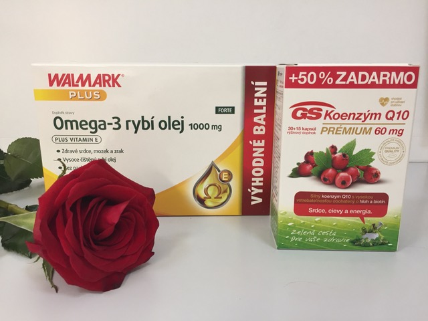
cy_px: 160
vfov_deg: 48.2
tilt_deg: -16.1
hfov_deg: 61.7
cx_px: 214
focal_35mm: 29
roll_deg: -1.3
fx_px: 359
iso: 50
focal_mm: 4.15
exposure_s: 1/33
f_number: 2.2
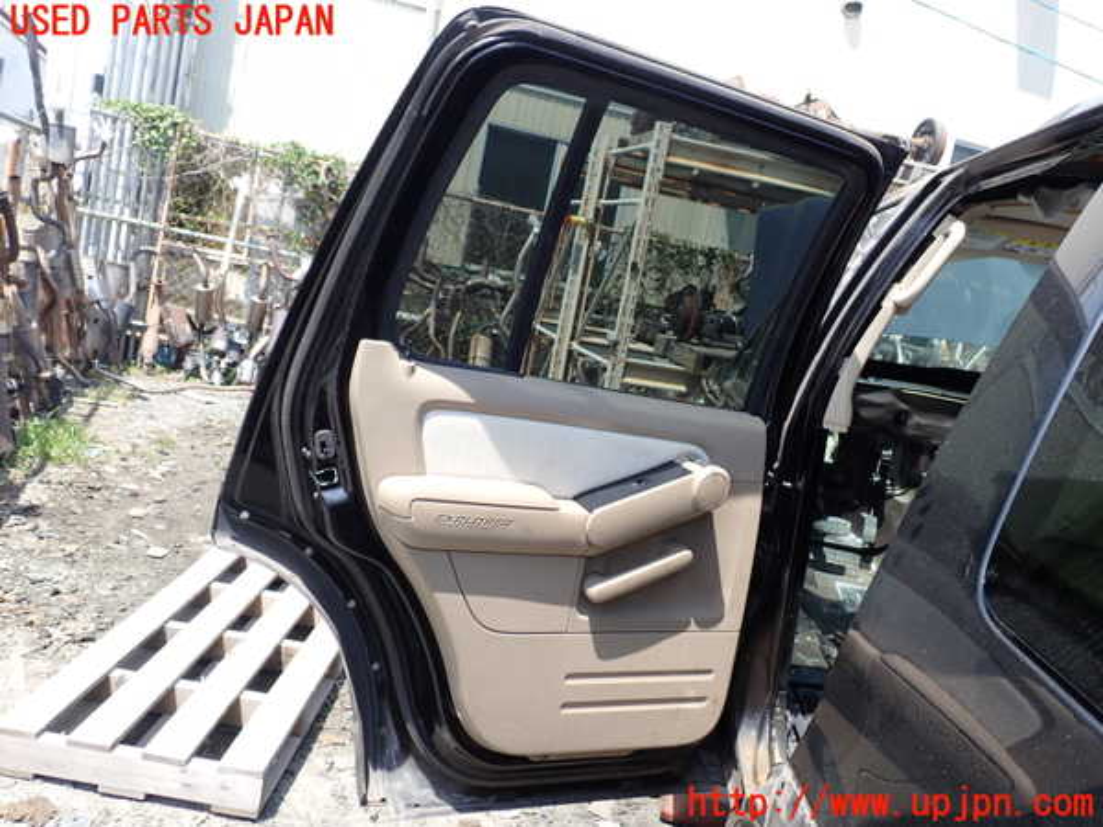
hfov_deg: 60.0
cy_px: 414
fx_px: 956
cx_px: 552
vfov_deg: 46.8
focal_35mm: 30
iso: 100
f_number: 3.2
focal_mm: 5.4
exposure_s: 1/320
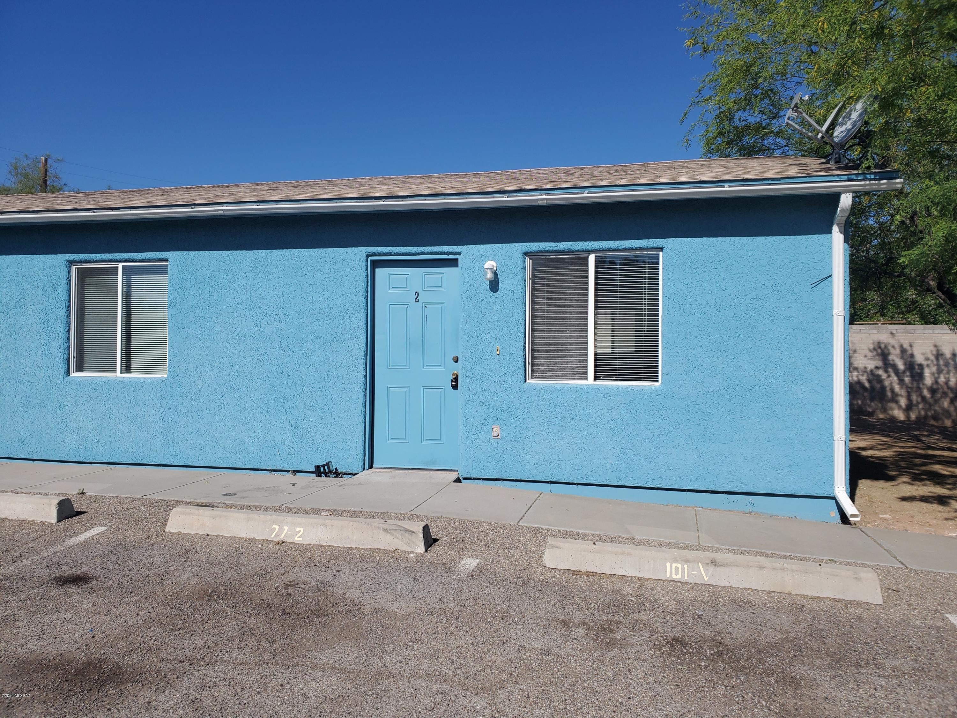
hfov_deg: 67.3
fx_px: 719
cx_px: 478
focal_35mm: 26
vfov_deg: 53.1
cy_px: 359
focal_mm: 4.3
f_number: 2.4
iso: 50
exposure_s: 1/2698
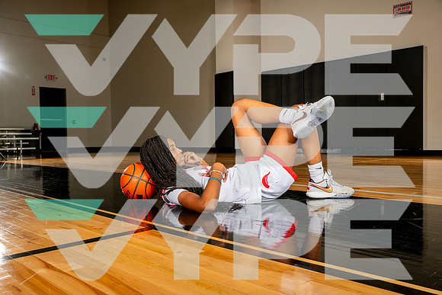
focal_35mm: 34
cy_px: 148
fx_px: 418
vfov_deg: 38.9
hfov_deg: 55.8
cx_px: 221
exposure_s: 1/400
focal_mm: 34
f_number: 8
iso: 250
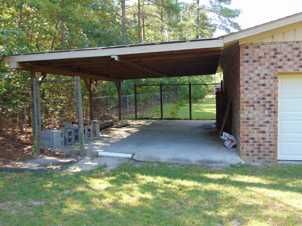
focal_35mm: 32
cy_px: 112
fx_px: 279
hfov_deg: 56.8
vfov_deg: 44.2
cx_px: 159
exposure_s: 1/100
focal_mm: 5.4
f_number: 3.1
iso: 80
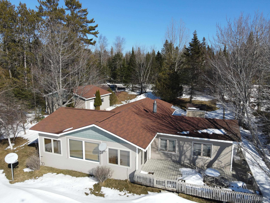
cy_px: 102
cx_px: 135
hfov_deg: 71.6
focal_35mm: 24
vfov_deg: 56.8
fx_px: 187
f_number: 2.8
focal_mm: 4.5
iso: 100
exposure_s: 1/800
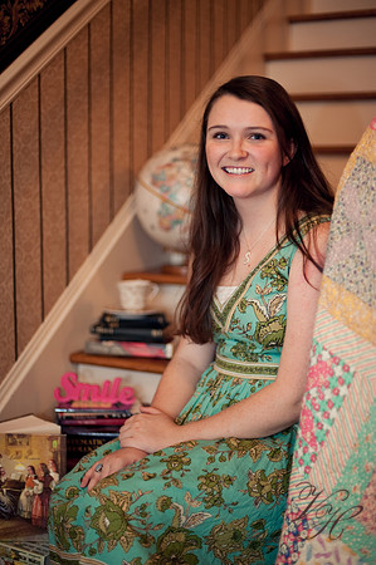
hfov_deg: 26.9
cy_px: 282
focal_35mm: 50
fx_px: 785
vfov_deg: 39.6
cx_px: 188
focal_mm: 50
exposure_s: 1/100
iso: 200
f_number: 1.4
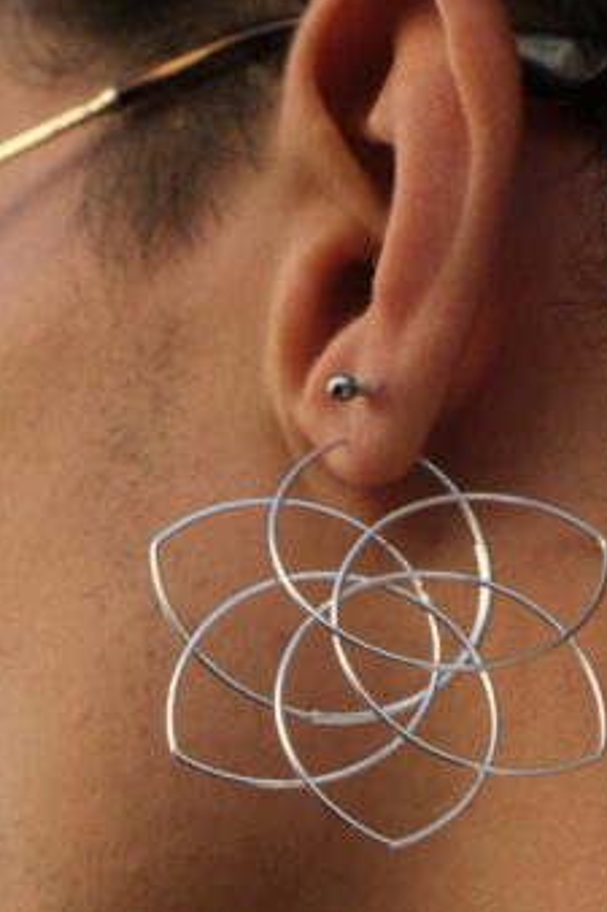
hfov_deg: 8.2
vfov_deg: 12.3
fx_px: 4228
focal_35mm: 167
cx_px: 602
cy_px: 345
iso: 320
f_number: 5.6
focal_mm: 32.9
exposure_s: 1/250
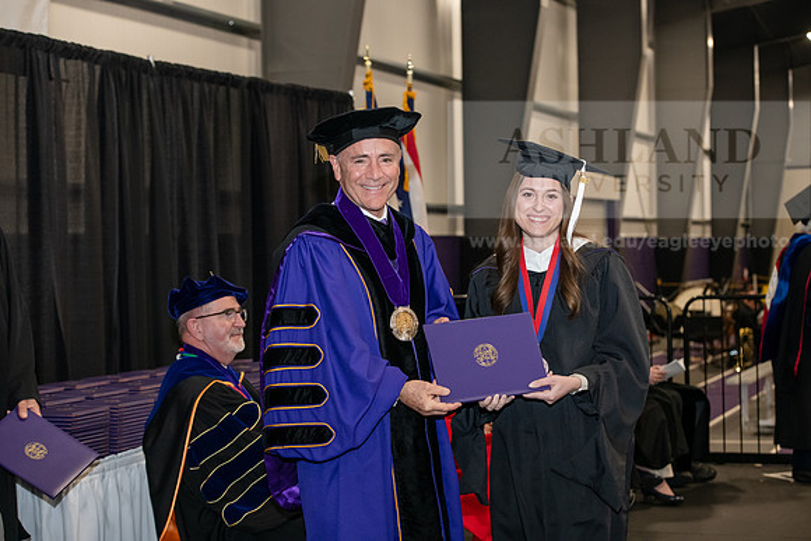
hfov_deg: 28.8
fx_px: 1577
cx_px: 406
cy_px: 270
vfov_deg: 19.5
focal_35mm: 70
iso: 2500
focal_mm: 70
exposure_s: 1/200
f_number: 5
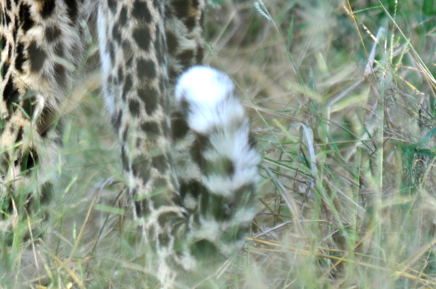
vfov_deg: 0.8
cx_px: 44
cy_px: -103
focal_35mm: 1781
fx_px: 21538
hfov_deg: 1.2
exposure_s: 1/400
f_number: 5.6
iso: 250
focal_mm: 400
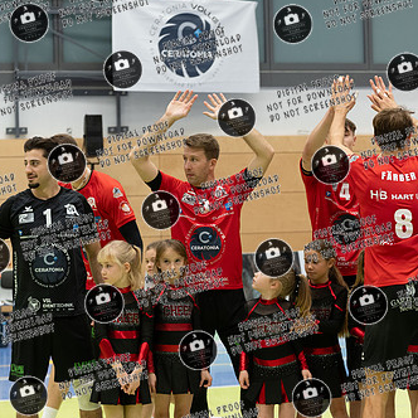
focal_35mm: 132
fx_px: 1803
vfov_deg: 13.2
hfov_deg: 13.1
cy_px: 216
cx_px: 351
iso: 2000
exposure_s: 1/640
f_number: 3.5
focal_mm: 85
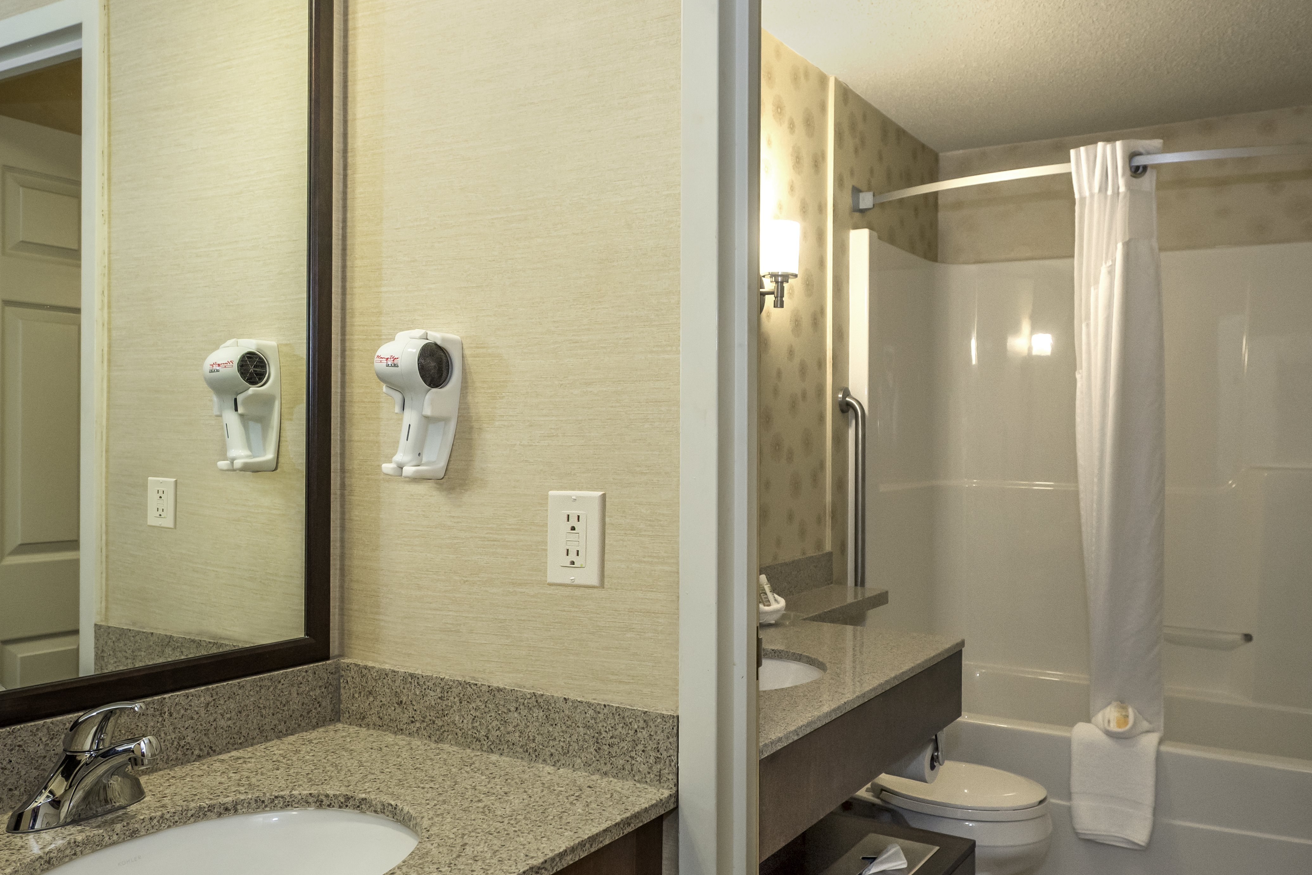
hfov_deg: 63.6
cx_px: 688
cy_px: 474
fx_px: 1057
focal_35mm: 29
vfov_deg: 44.9
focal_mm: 20
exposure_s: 1/125
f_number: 7.1
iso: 1600
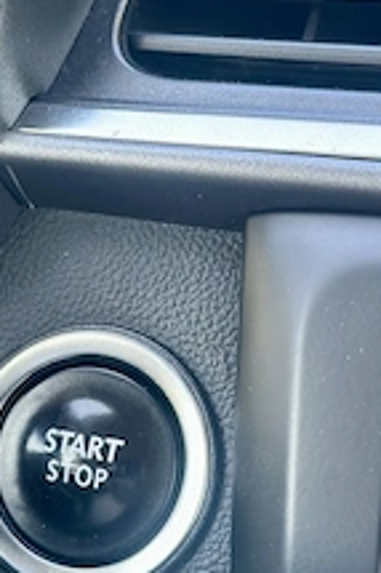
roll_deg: -1.3
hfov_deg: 14.6
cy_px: 352
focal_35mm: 93
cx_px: 96
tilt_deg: -22.8
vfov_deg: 21.9
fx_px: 1479
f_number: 1.78
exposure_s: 1/99
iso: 200
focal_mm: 6.86
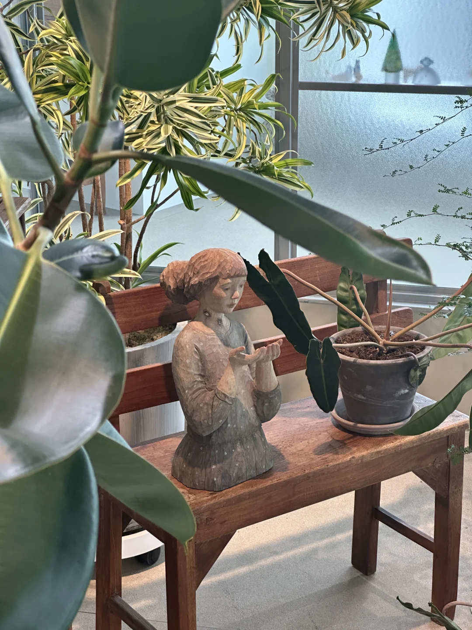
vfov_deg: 25.3
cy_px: 315
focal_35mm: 77
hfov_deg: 19.1
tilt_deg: -19.5
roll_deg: -0.5
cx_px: 236
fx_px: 1400
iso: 125
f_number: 2.8
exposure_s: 1/100
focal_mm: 9
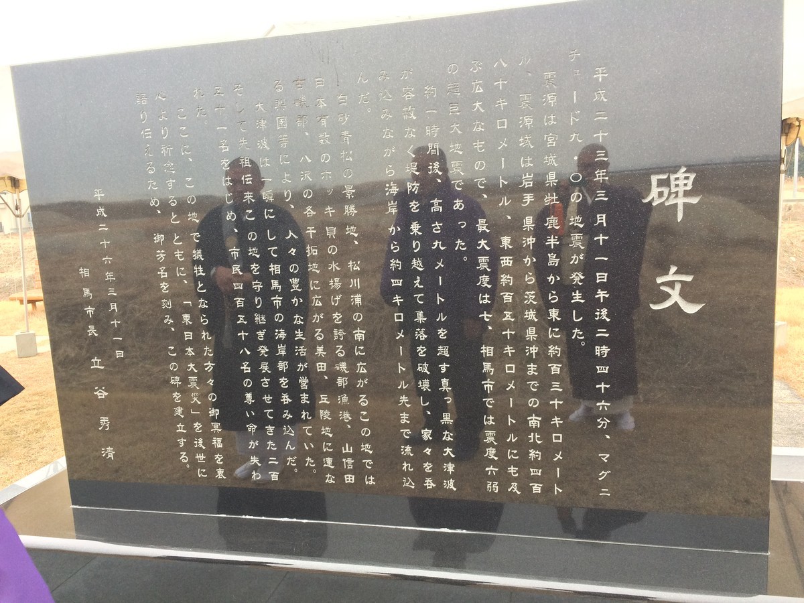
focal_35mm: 29
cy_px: 302
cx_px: 402
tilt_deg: -11.5
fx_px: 674
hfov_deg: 61.7
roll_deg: +3.9
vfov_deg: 48.2
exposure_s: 1/120
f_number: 2.2
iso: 64
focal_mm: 4.15
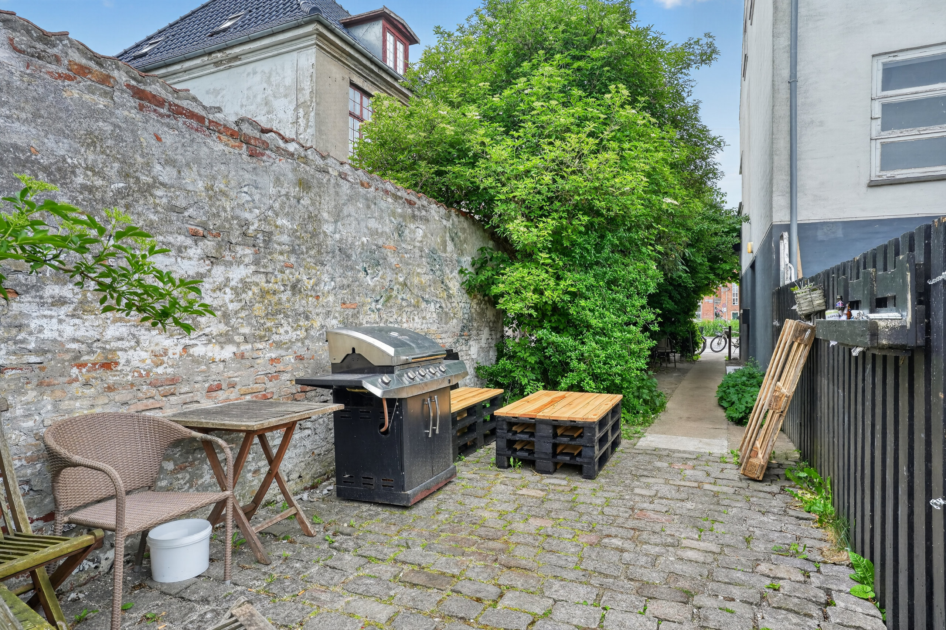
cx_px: 473
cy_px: 315
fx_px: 552
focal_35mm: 21
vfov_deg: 59.5
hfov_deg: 81.2
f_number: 8
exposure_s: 1/100
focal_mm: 21
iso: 400
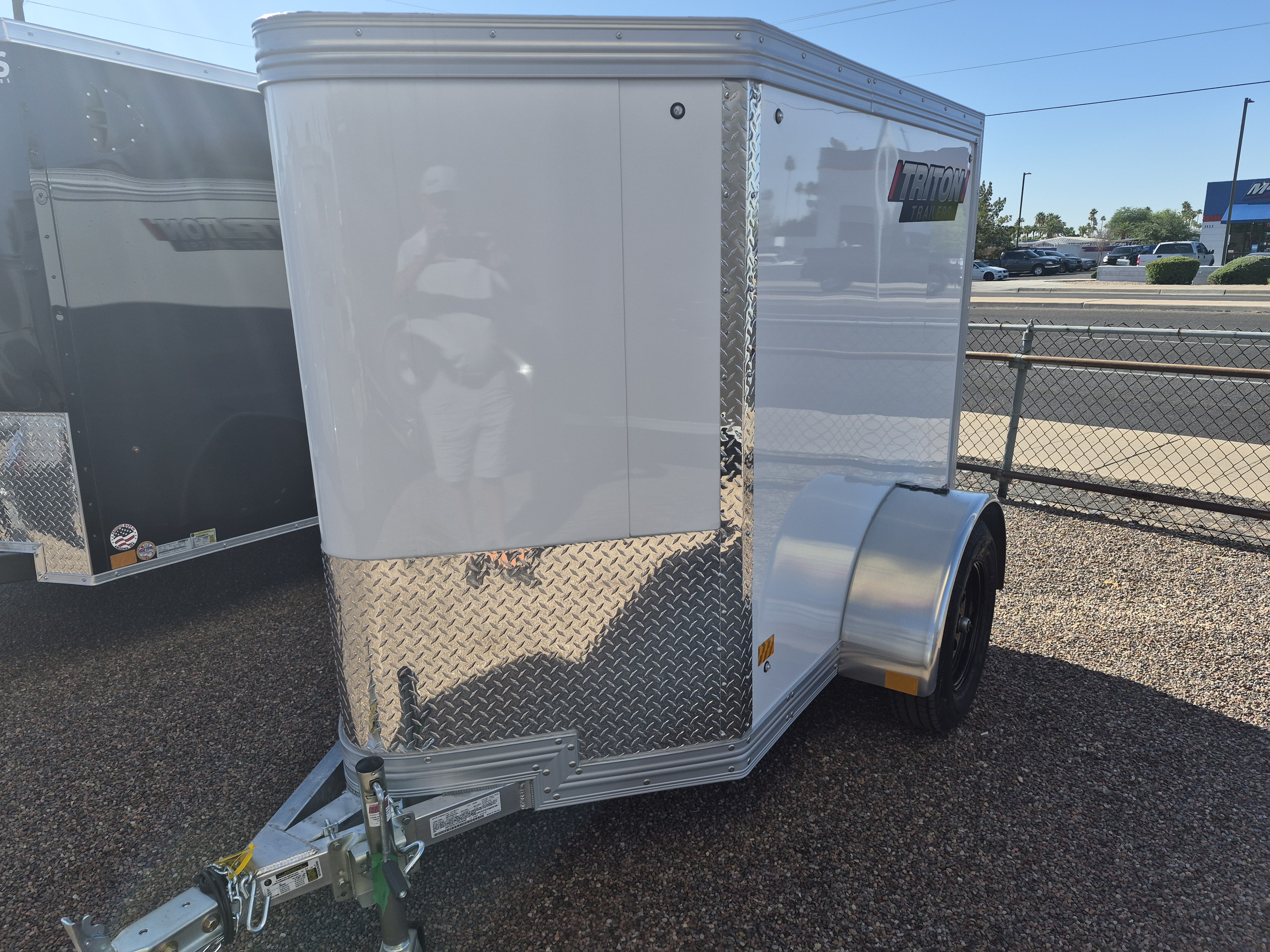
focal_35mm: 23
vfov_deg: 58.9
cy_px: 476
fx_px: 844
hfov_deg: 73.9
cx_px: 635
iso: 80
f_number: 1.8
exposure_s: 1/4176
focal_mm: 5.4
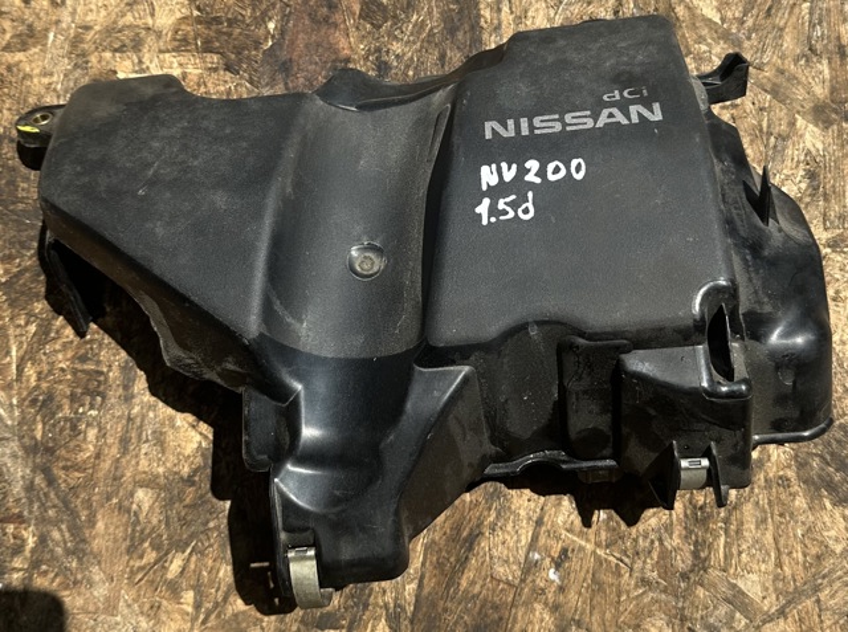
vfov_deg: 56.6
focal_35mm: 24
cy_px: 316
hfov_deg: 71.7
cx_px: 424
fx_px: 587
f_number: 1.78
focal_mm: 6.86
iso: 80
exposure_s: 1/4348
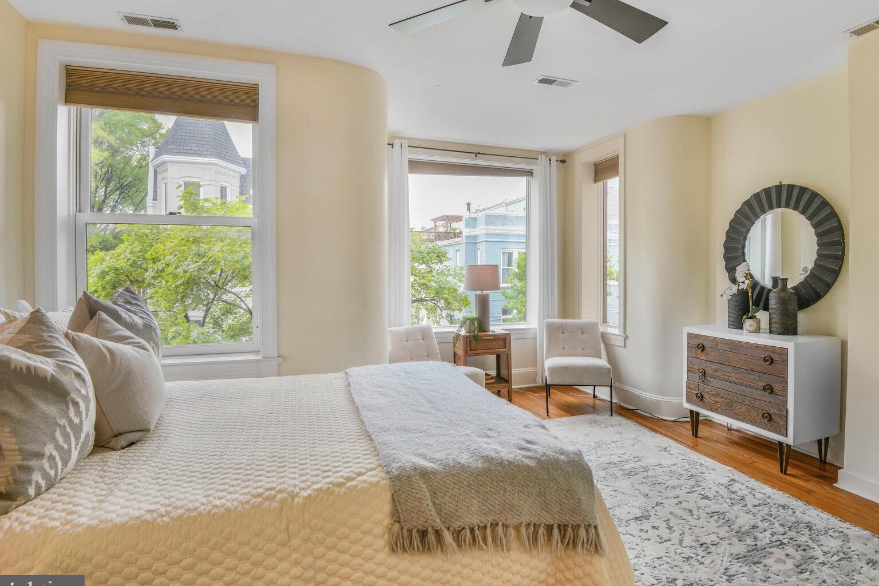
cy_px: 280
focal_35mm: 18
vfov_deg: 67.4
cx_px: 472
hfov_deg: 89.8
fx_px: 439
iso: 200
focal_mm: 16
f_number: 8
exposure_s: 1/60
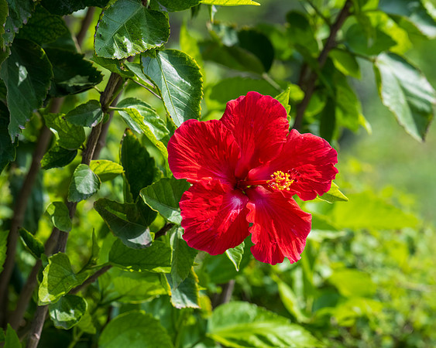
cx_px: 225
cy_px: 174
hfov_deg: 5.7
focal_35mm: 338
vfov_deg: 4.6
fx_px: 4358
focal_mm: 300
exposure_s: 1/1250
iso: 1400
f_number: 9
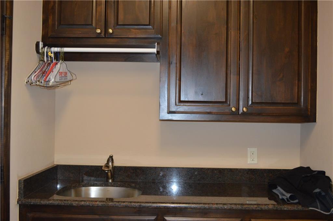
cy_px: 110
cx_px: 166
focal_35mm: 39
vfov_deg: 34.1
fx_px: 360
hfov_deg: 49.6
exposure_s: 1/60
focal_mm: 26
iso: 1100
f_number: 4.2
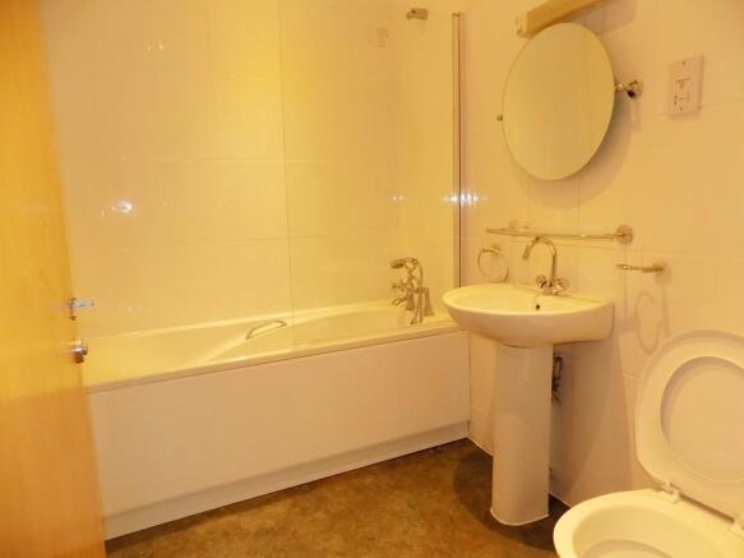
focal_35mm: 23
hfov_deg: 73.9
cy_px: 279
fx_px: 494
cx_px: 372
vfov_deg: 58.9
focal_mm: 4
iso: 400
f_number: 3.1
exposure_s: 1/30
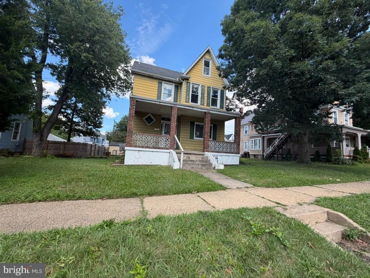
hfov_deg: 102.1
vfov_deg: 85.7
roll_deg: -2.3
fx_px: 150
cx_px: 185
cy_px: 139
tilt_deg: +7.8
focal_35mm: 14
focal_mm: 2.22
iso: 50
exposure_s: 1/502
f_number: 2.2
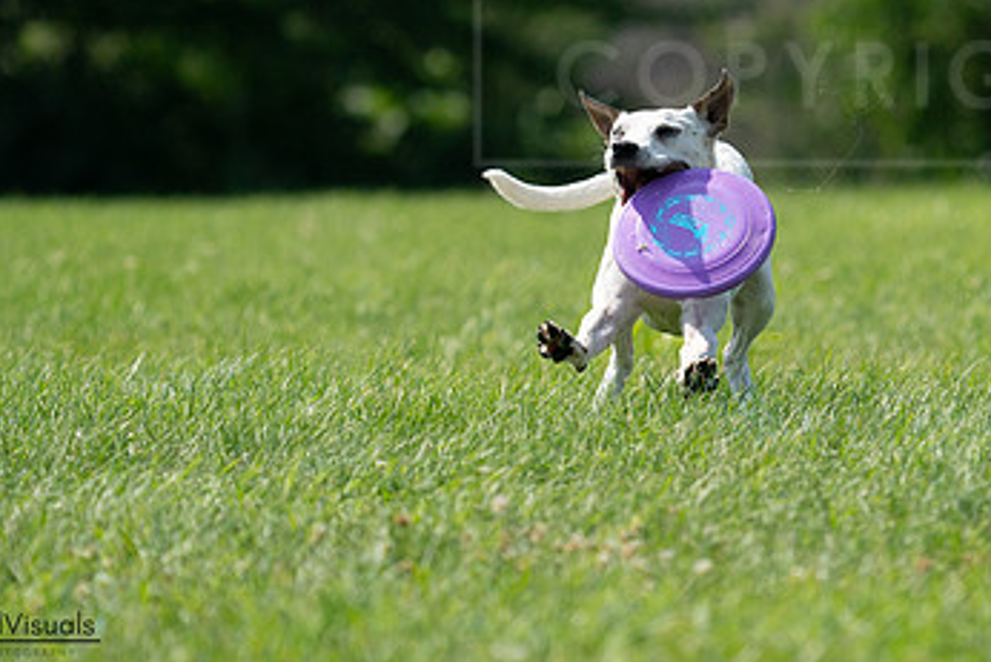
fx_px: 14953
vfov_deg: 2.5
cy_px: 122
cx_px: 748
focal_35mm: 543
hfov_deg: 3.8
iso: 800
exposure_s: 1/4000
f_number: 6.3
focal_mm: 324
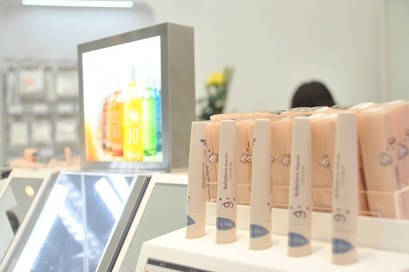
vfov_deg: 28.0
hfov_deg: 41.2
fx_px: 544
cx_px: 204
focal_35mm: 48
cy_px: 136
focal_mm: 32
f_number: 4.2
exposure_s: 1/80
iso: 500
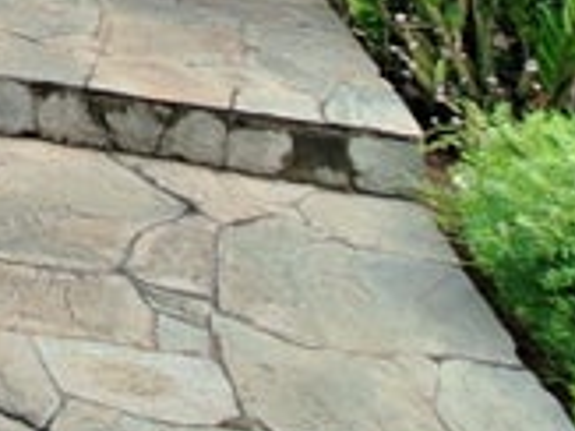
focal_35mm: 51
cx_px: -240
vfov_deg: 22.2
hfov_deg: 28.1
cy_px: -258
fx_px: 847
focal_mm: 1.74
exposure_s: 1/632
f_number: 2.2
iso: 40
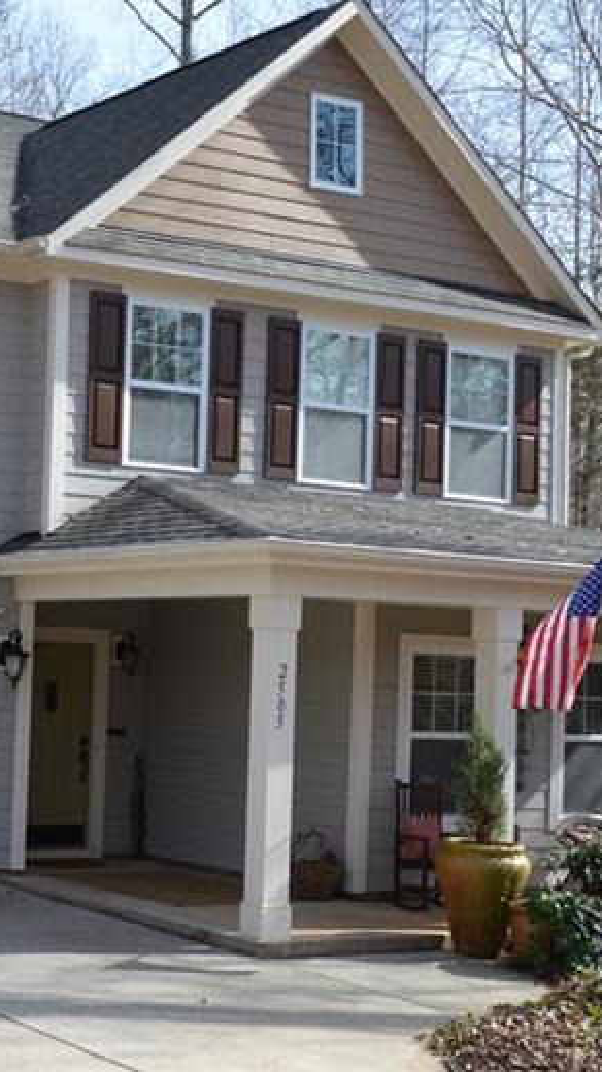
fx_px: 1932
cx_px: -109
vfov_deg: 31.0
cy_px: 569
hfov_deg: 17.0
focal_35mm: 68
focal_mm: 22
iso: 100
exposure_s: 1/160
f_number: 6.3
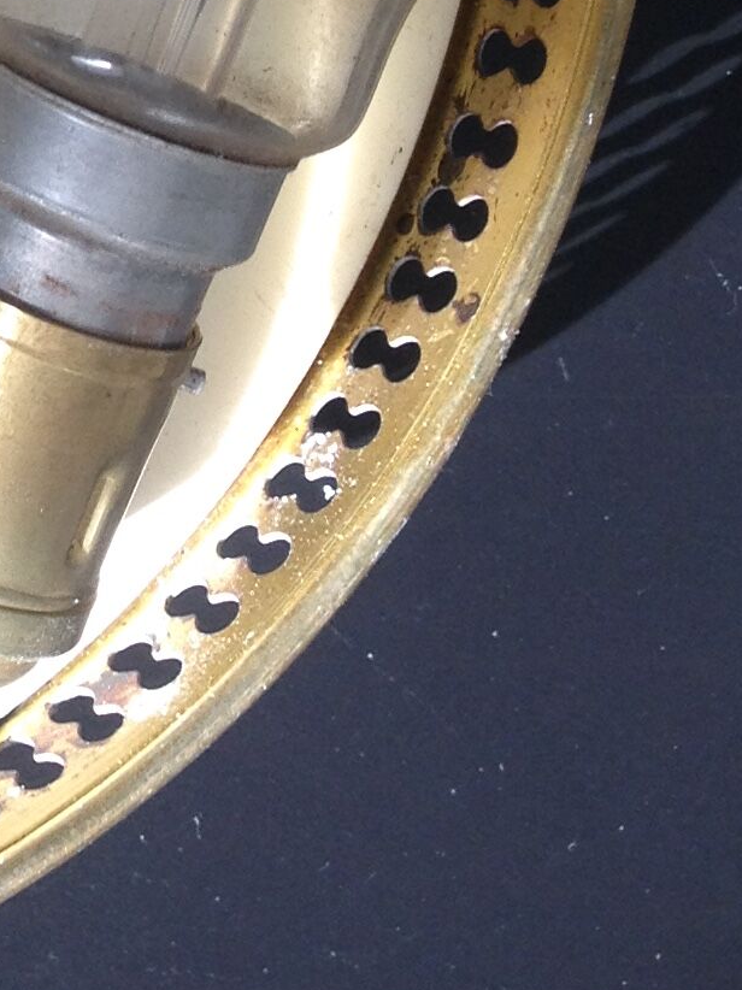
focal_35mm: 139
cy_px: -191
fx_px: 3975
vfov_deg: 13.8
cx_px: -537
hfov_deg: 10.1
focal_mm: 4.28
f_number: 2.4
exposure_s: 1/60
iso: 64
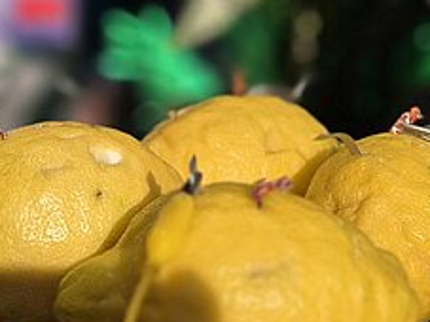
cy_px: -98
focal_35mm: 81
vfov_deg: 17.1
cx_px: 93
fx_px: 1006
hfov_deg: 23.8
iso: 125
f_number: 1.8
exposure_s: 1/57
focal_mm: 5.4
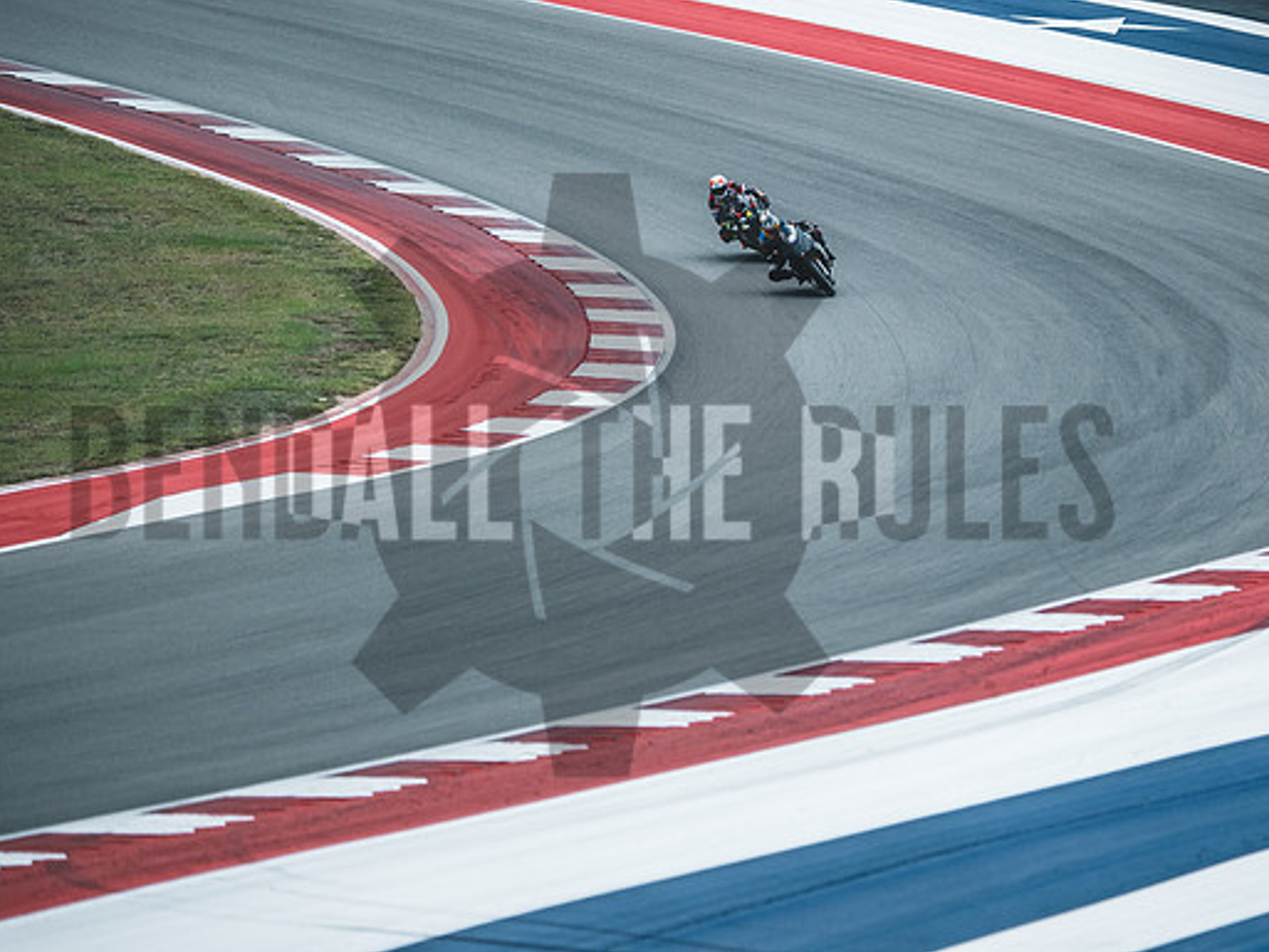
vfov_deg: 3.8
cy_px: 374
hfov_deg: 5.0
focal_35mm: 396
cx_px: 744
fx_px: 14520
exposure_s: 1/400
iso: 320
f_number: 2
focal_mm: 200
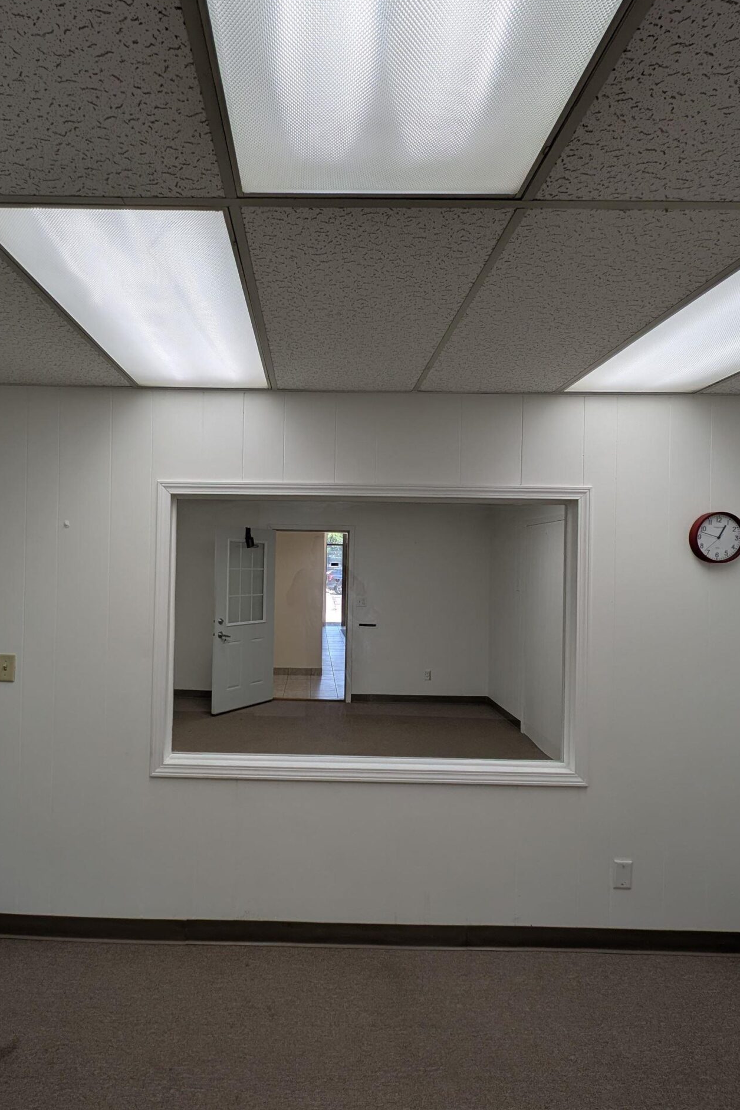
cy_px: 560
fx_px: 524
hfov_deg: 69.9
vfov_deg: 93.3
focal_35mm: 17
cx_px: 305
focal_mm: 2.23
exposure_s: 1/223
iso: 40
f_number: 1.95
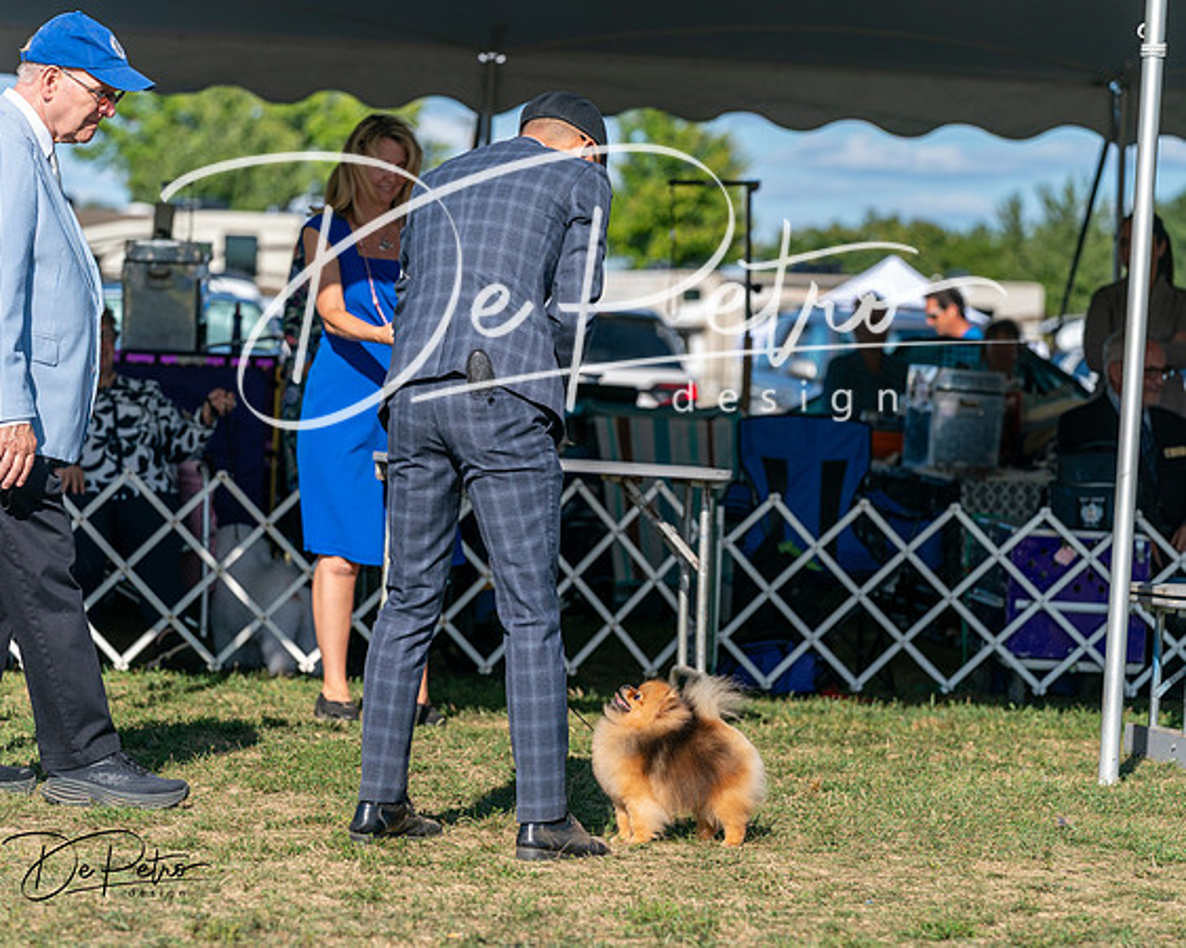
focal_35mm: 151
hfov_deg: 12.8
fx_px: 5295
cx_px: 593
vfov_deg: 10.2
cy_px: 474
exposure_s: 1/1250
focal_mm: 134
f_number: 4.5
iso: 160
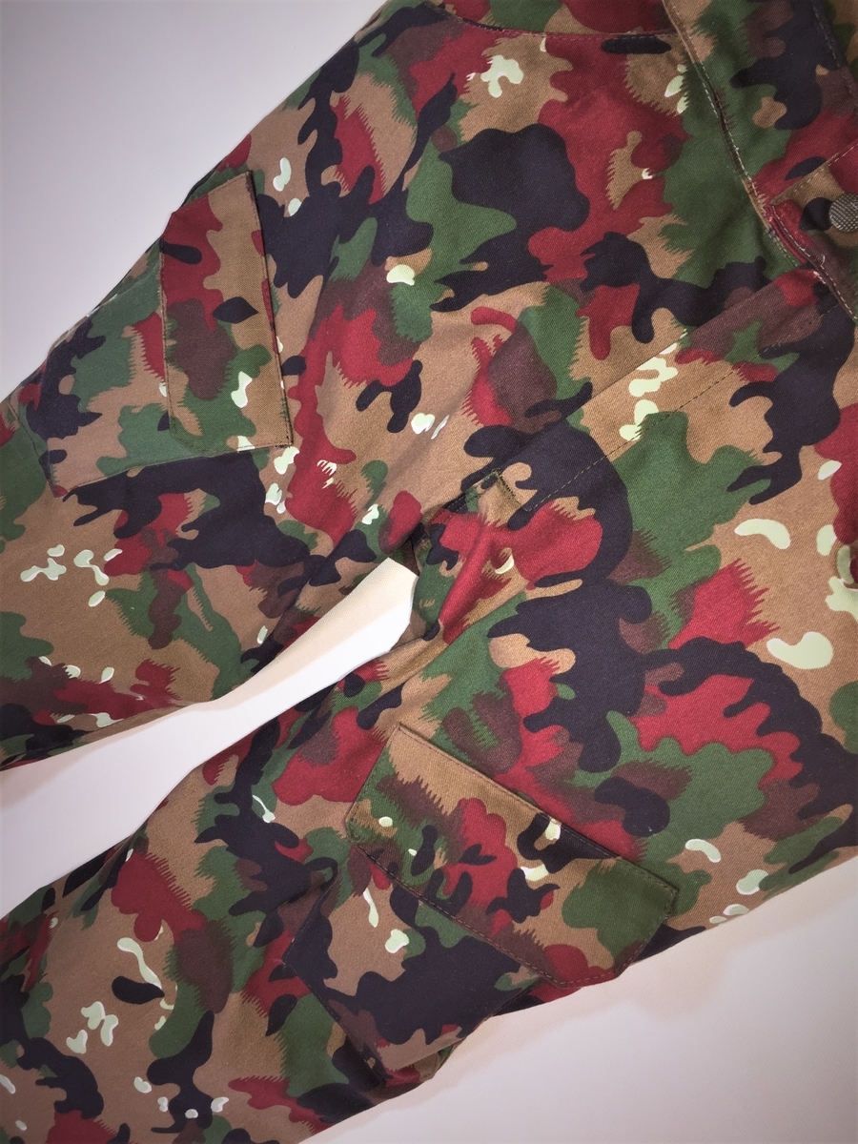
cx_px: 429
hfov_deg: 48.2
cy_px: 572
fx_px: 958
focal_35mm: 29
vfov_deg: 61.7
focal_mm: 4.15
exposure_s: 1/44
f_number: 2.2
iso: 32
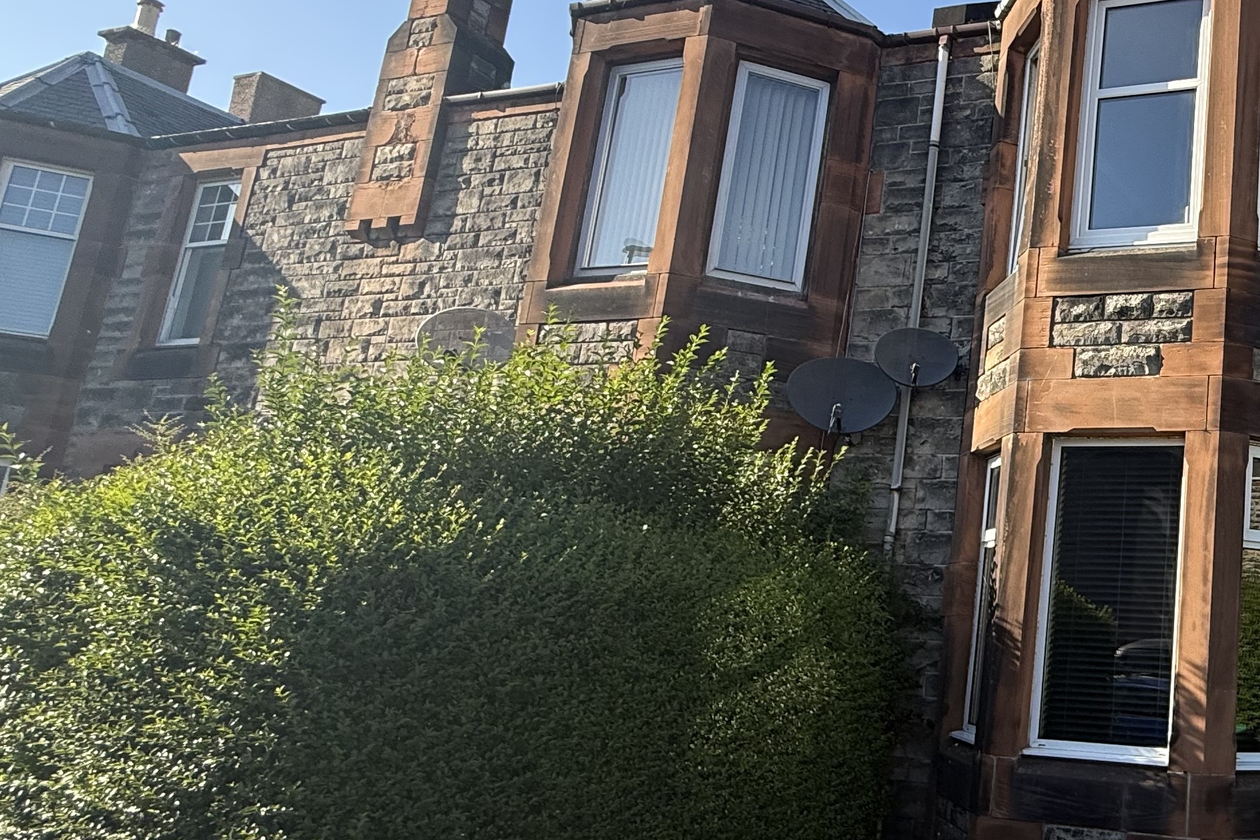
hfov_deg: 50.9
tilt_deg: +11.8
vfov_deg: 42.3
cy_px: 421
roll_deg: -3.6
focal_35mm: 31
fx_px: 1085
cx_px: 1205
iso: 64
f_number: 2.2
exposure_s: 1/490
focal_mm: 2.22
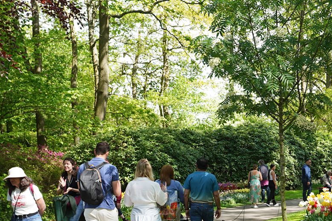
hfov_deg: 30.6
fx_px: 572
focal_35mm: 62
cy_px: 242
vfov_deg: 20.9
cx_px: 311
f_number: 5.6
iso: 100
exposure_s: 1/100
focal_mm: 24
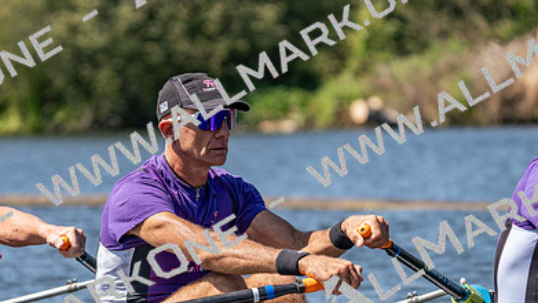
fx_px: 4836
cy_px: 210
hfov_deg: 6.4
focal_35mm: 339
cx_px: 206
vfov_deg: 3.6
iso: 320
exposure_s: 1/2000
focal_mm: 218
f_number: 5.6
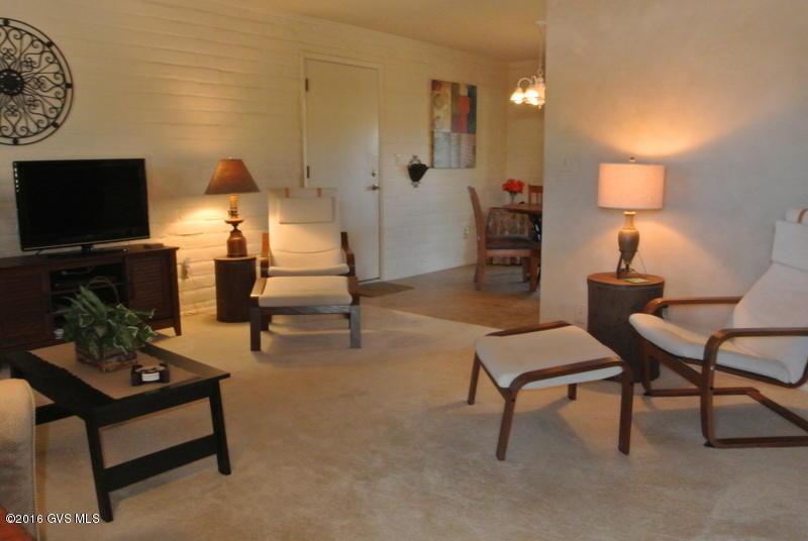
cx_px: 404
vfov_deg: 45.1
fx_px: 652
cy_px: 270
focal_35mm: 29
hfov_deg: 63.6
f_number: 3.5
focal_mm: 11
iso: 1600
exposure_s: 1/10
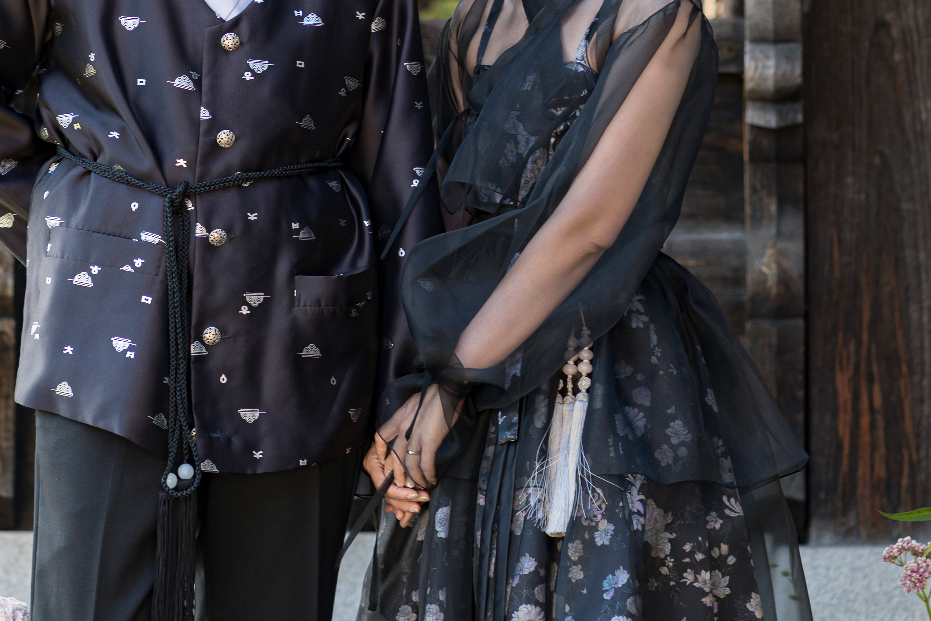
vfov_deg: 8.0
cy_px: 13
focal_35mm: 170
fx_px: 4396
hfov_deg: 12.1
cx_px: 358
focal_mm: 85
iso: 160
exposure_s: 1/200
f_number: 2.8
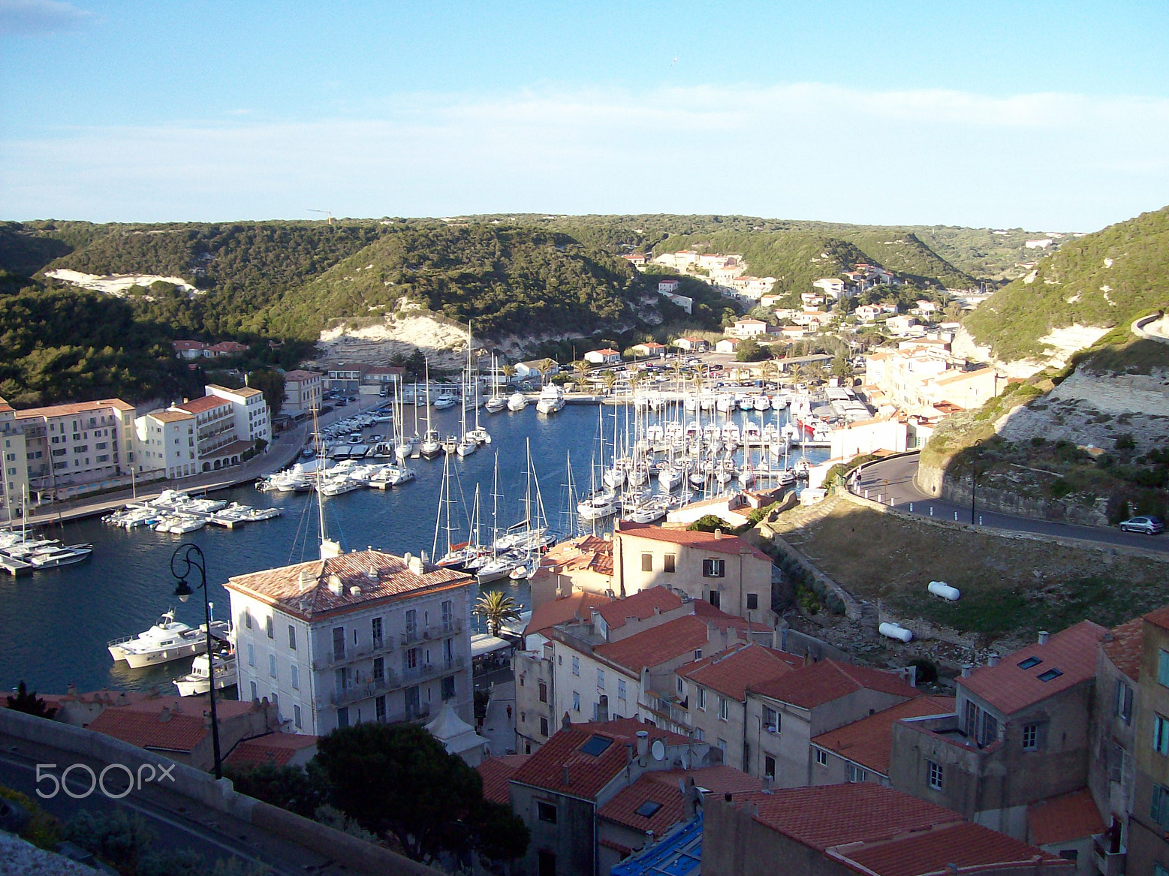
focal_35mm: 37
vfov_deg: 38.6
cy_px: 430
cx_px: 589
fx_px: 1249
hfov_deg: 50.1
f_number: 2.7
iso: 80
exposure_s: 1/740
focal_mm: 6
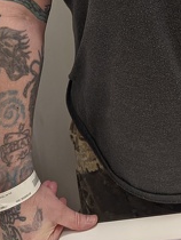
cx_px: 178
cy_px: -103
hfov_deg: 18.0
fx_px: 557
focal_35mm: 80
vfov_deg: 21.2
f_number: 1.85
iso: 152
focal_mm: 6.81
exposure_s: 1/40
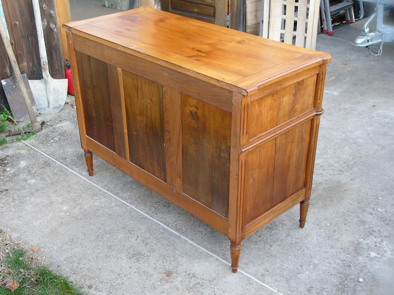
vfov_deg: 31.5
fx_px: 524
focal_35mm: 46
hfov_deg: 41.2
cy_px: 148
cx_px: 196
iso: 150
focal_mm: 7.5
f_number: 2.8
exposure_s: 1/60
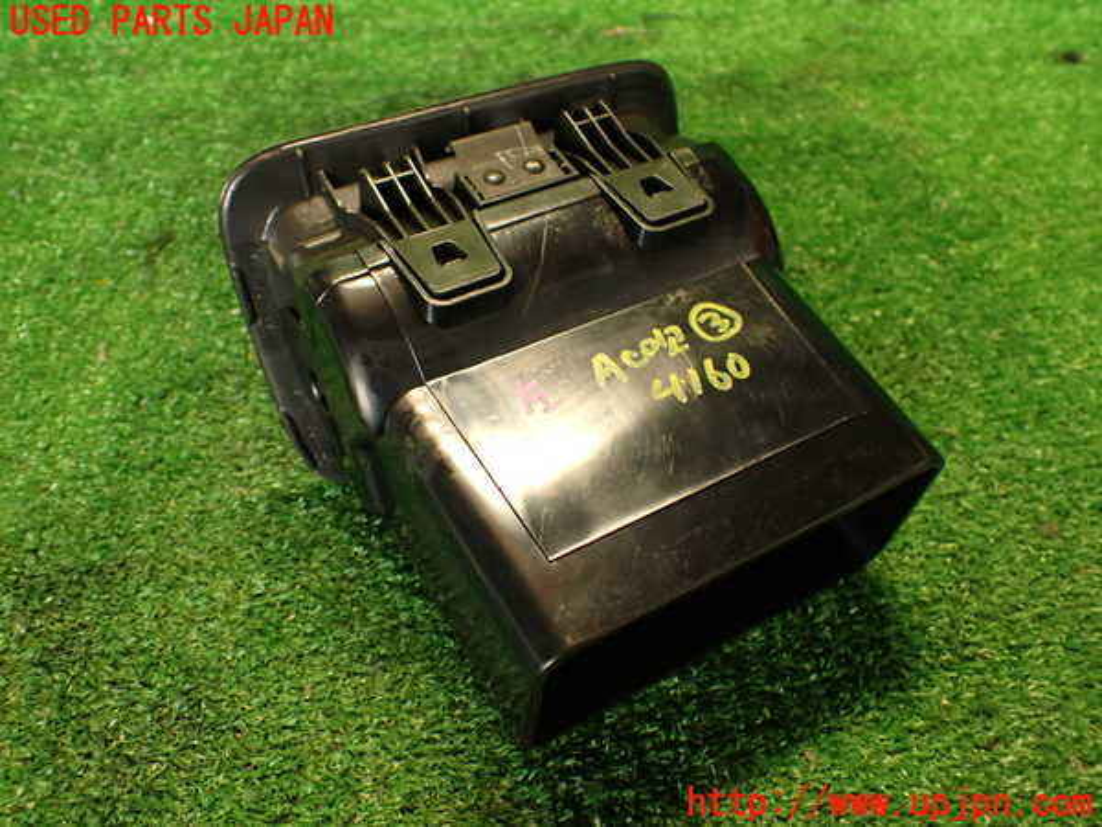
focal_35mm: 30
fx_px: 955
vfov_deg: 46.8
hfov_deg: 60.0
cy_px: 414
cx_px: 551
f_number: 2.3
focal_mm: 5.4
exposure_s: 1/30
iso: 320
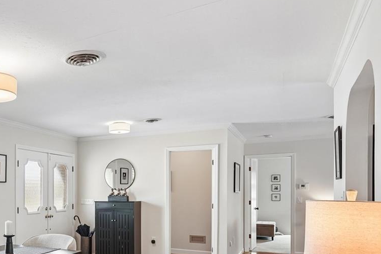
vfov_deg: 37.7
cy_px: 197
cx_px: 26
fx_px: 360
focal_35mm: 34
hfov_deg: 48.7
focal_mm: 16
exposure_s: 1/20
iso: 400
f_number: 8
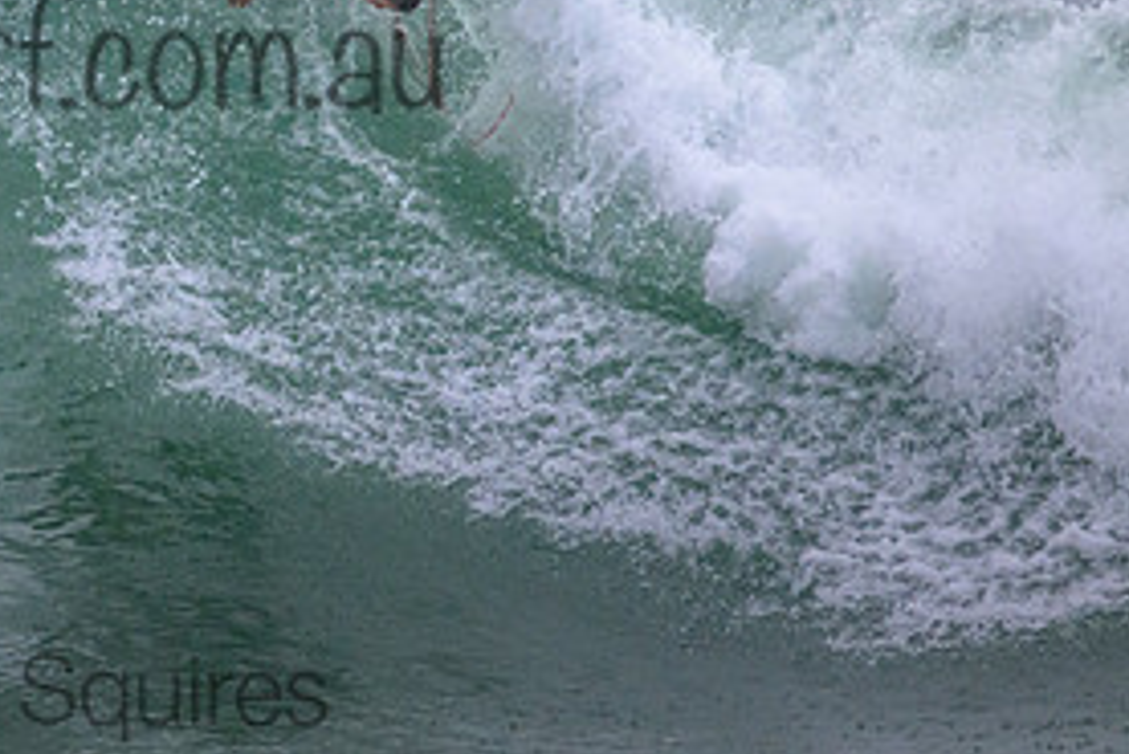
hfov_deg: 1.2
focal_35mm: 1673
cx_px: 12
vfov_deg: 0.8
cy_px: 14
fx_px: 52492
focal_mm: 800
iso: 3600
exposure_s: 1/2000
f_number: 11
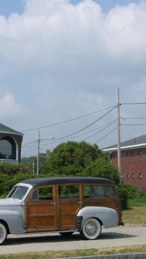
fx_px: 578
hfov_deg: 14.4
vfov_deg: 25.3
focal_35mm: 84
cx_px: 44
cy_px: 127
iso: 50
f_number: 6.5
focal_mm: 16.8
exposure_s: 1/280
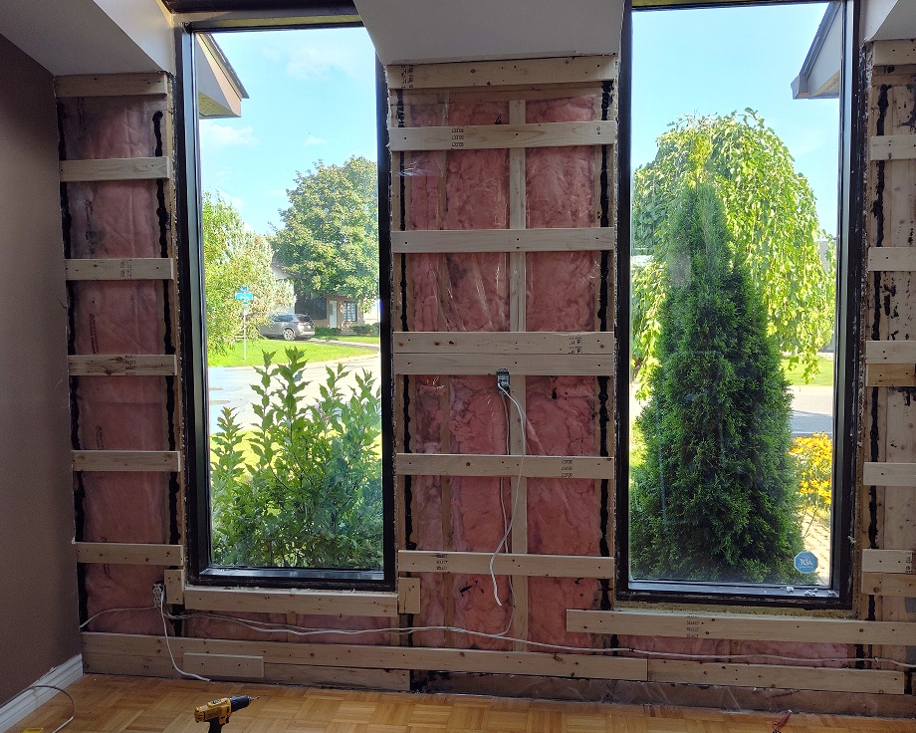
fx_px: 678
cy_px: 366
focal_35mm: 25
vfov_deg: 56.8
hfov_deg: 68.0
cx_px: 495
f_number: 1.8
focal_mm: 5.56
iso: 141
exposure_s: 1/120
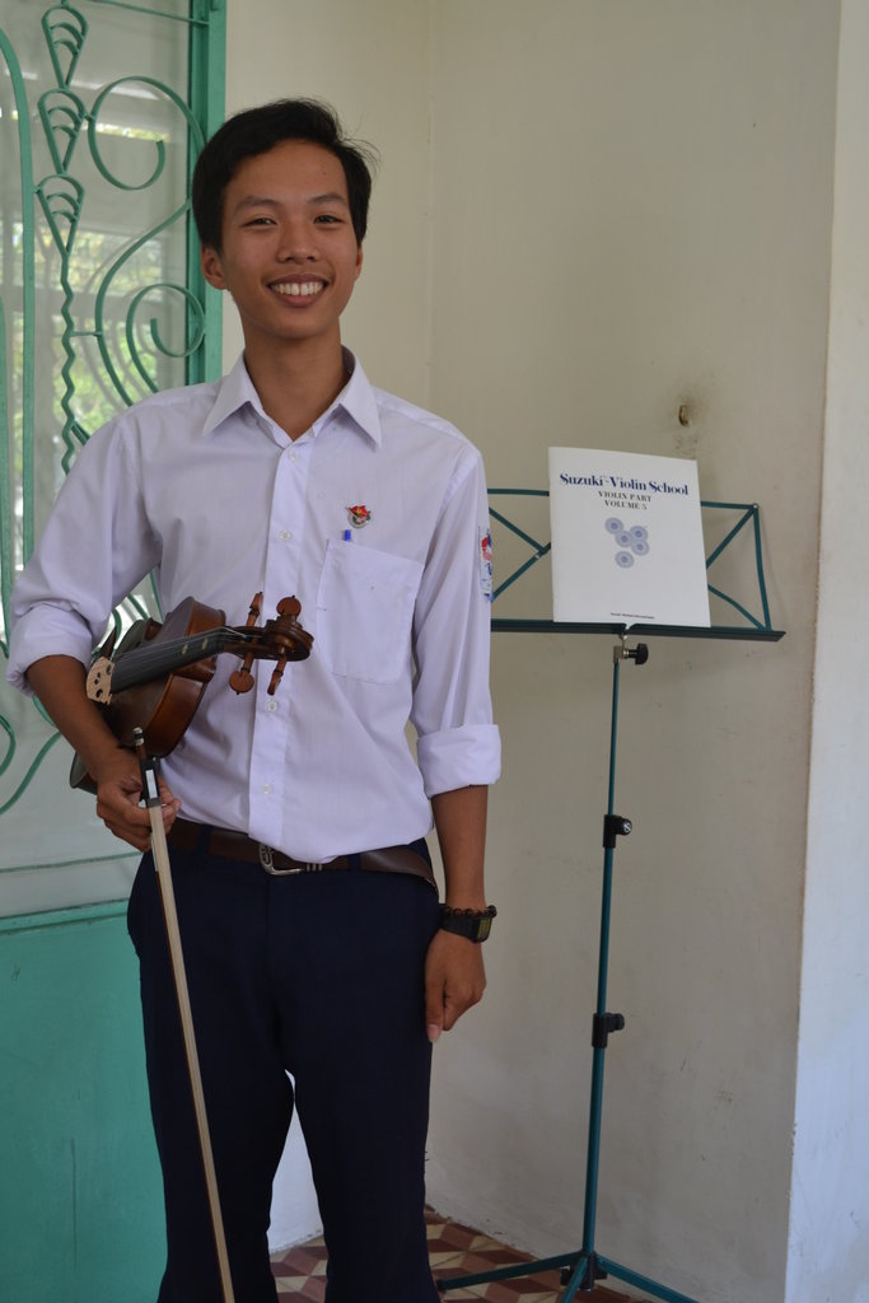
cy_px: 652
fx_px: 1737
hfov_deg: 28.1
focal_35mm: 48
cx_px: 434
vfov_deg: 41.1
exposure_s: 1/40
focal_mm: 32
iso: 400
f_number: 4.8
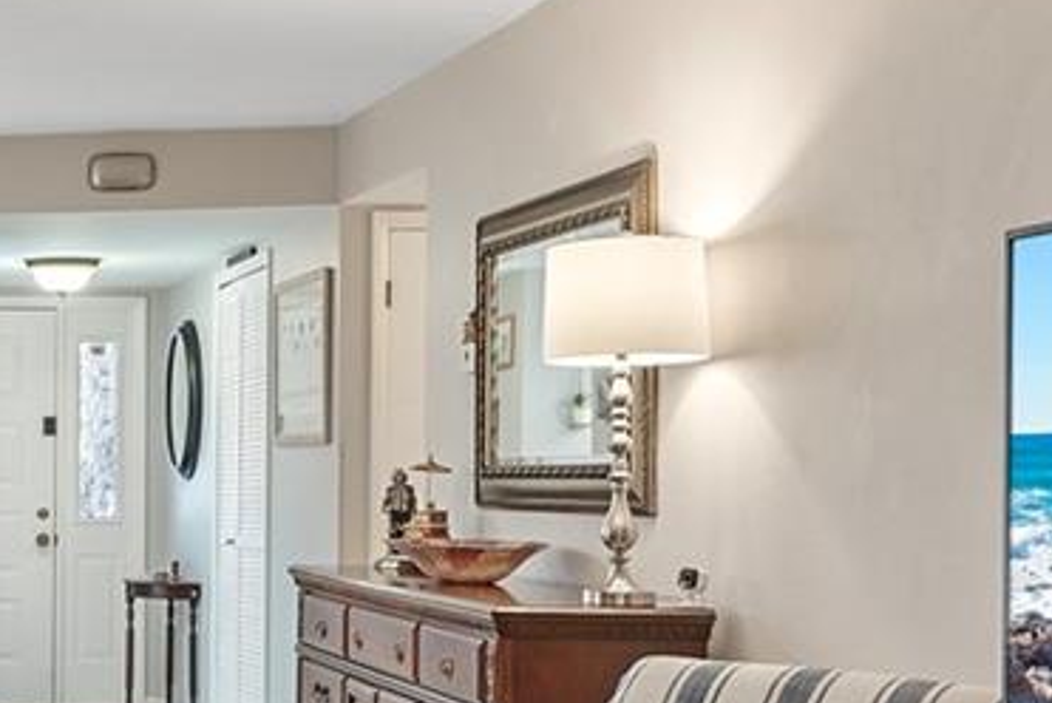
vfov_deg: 19.7
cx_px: -216
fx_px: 2018
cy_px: 479
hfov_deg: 26.0
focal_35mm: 69
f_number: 8
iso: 250
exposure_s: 1
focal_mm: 16
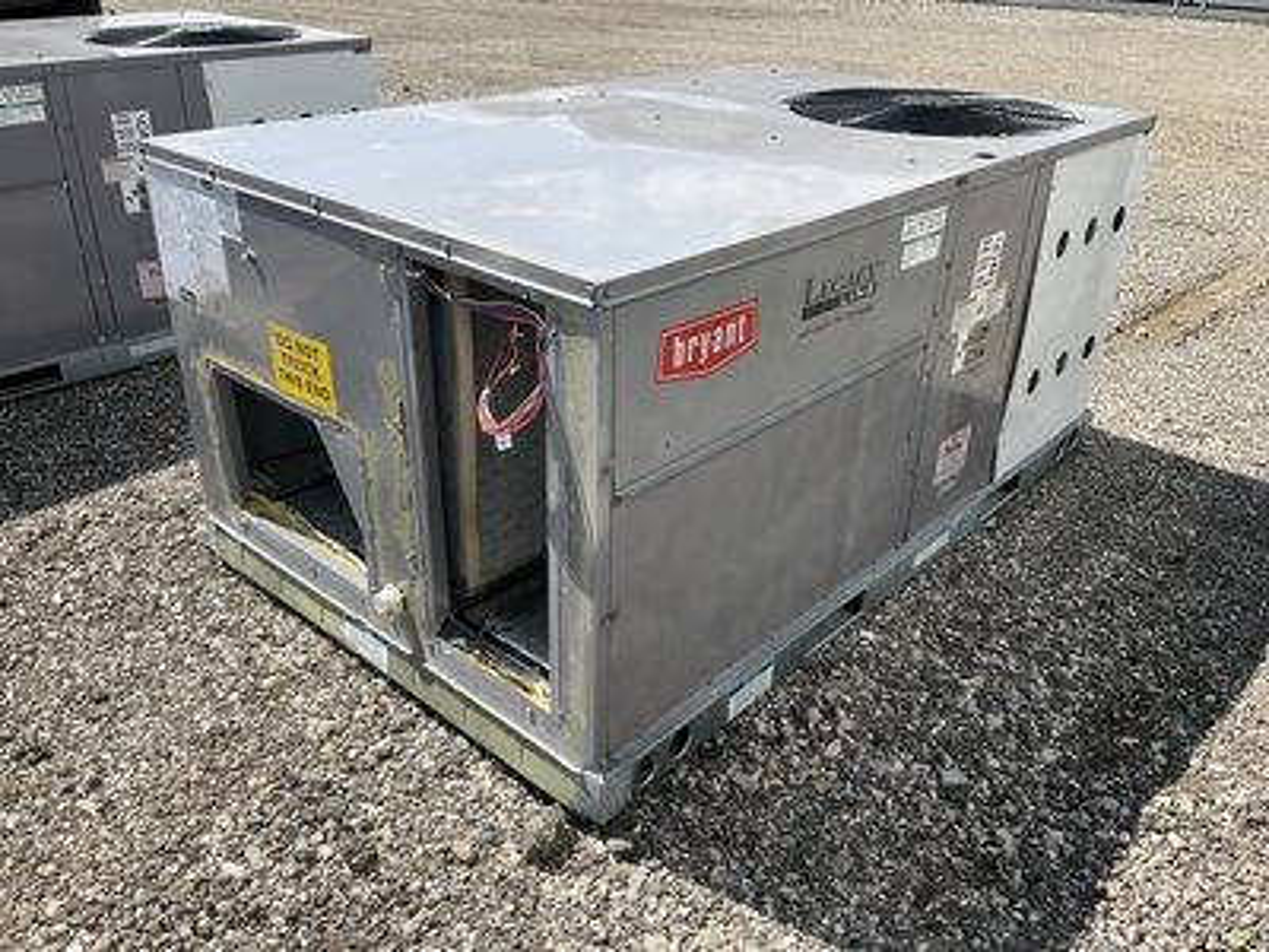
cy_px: 476
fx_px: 1063
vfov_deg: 48.2
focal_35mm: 29
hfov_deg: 61.7
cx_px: 634
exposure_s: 1/1626
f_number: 1.8
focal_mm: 3
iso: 25
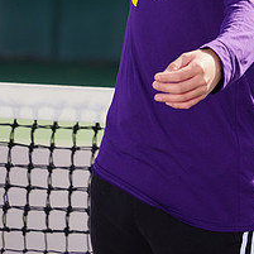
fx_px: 5994
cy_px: -106
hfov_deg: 2.4
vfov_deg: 2.4
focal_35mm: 722
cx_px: 233
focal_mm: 294
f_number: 8
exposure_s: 1/250
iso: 100
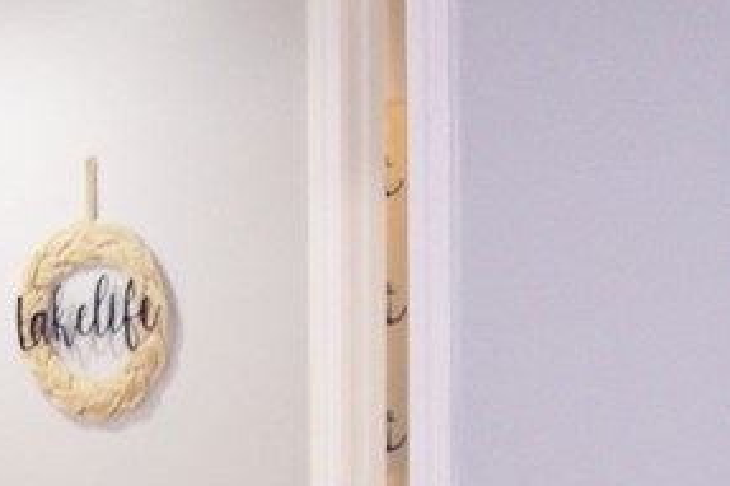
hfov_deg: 14.5
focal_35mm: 141
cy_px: 649
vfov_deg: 9.5
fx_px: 2857
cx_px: 188
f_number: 2.8
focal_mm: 8
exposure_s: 1/30
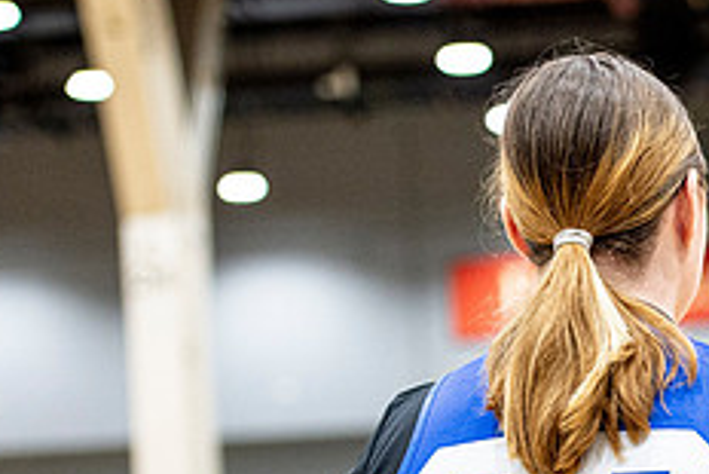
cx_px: 767
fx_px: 3449
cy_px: 544
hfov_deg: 11.6
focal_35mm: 175
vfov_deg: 7.8
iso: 2500
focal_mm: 70
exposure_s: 1/400
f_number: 2.8
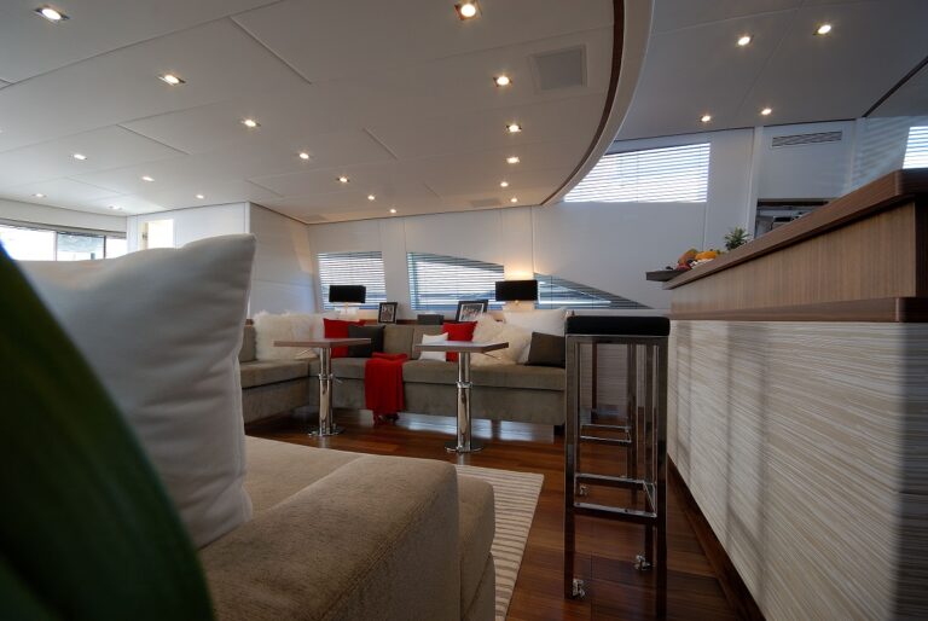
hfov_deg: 100.3
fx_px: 387
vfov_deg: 77.5
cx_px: 464
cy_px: 310
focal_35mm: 15
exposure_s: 1/6
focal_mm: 10
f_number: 9
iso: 100
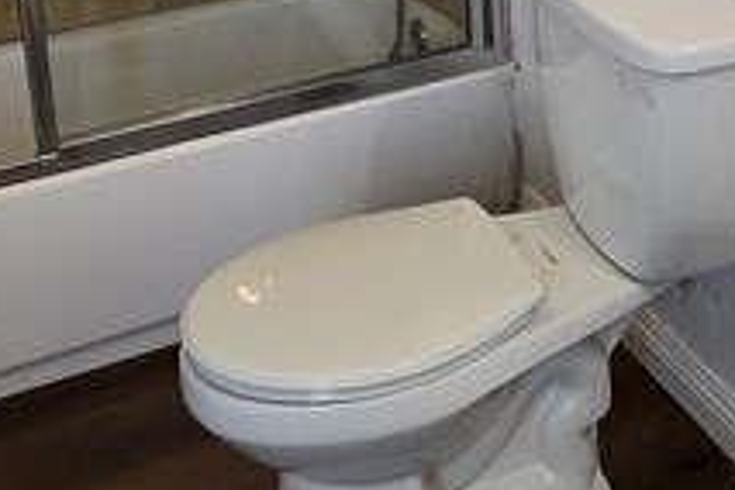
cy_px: -214
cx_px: 752
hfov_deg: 28.8
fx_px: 1327
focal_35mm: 65
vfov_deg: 18.8
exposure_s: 1/60
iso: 50
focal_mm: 1.7
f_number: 2.2
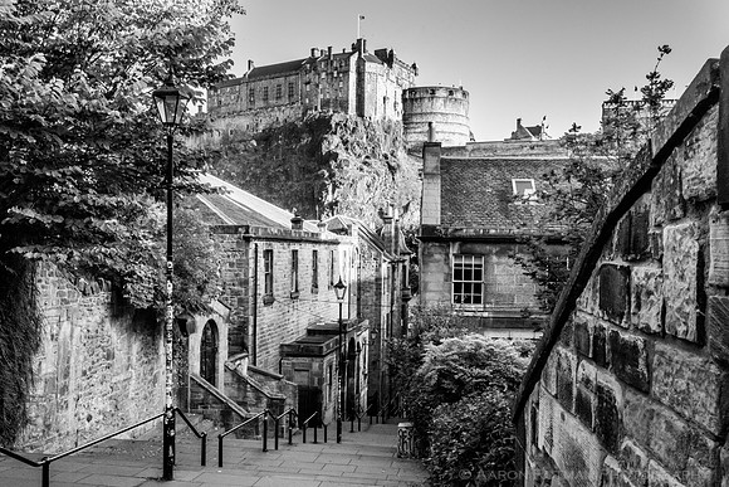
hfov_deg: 54.5
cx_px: 324
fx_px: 706
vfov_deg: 38.0
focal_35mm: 35
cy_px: 262
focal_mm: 31
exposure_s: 1/60
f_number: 22
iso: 1250
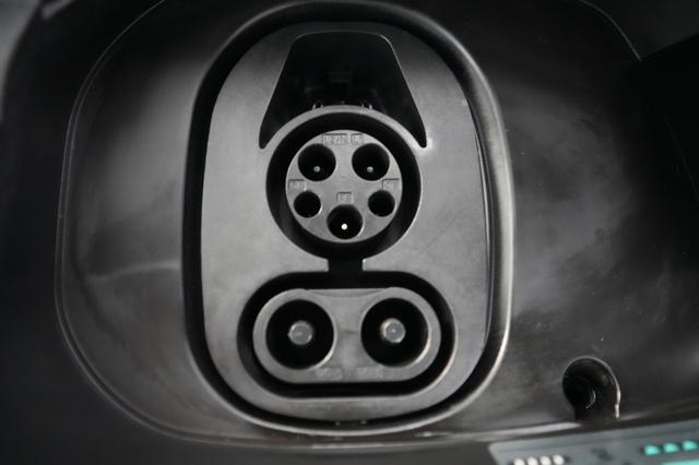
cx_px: 350
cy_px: 232
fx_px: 485
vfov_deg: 51.2
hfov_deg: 71.5
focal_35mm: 25
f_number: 2.8
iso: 12800
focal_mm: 25
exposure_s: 1/50
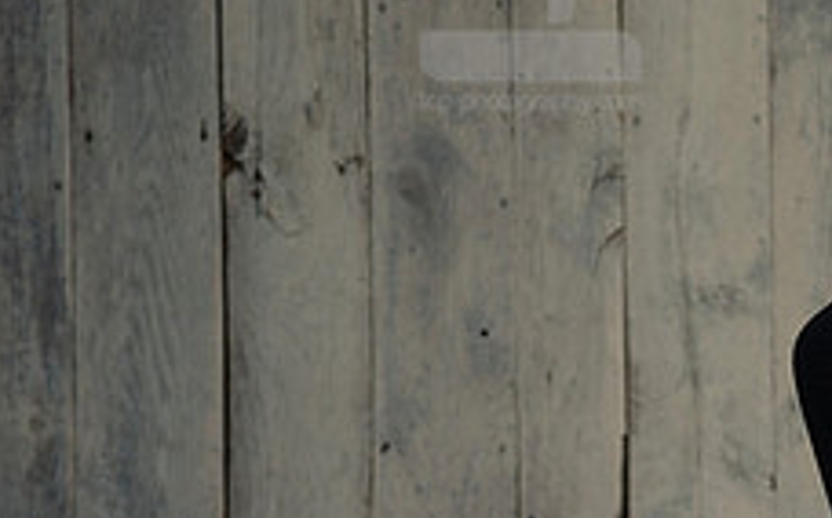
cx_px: 1132
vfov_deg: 4.9
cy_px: 403
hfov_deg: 7.8
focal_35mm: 267
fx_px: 6048
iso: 250
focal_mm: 92
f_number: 4.5
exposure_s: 1/250
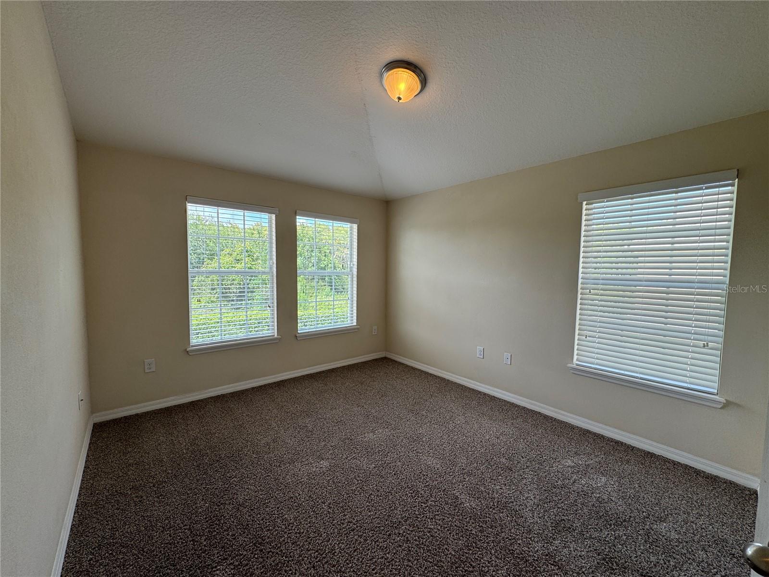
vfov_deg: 85.7
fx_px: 311
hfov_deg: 102.1
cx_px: 384
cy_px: 288
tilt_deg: -3.9
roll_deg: -0.7
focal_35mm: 14
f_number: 2.2
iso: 40
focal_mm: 2.22
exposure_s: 1/120
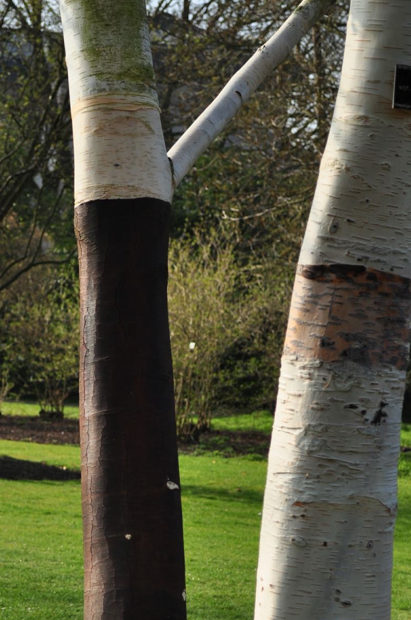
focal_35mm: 115
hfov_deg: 11.9
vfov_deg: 17.7
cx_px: 118
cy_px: 500
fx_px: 1975
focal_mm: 42
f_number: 5.6
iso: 200
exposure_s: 1/800
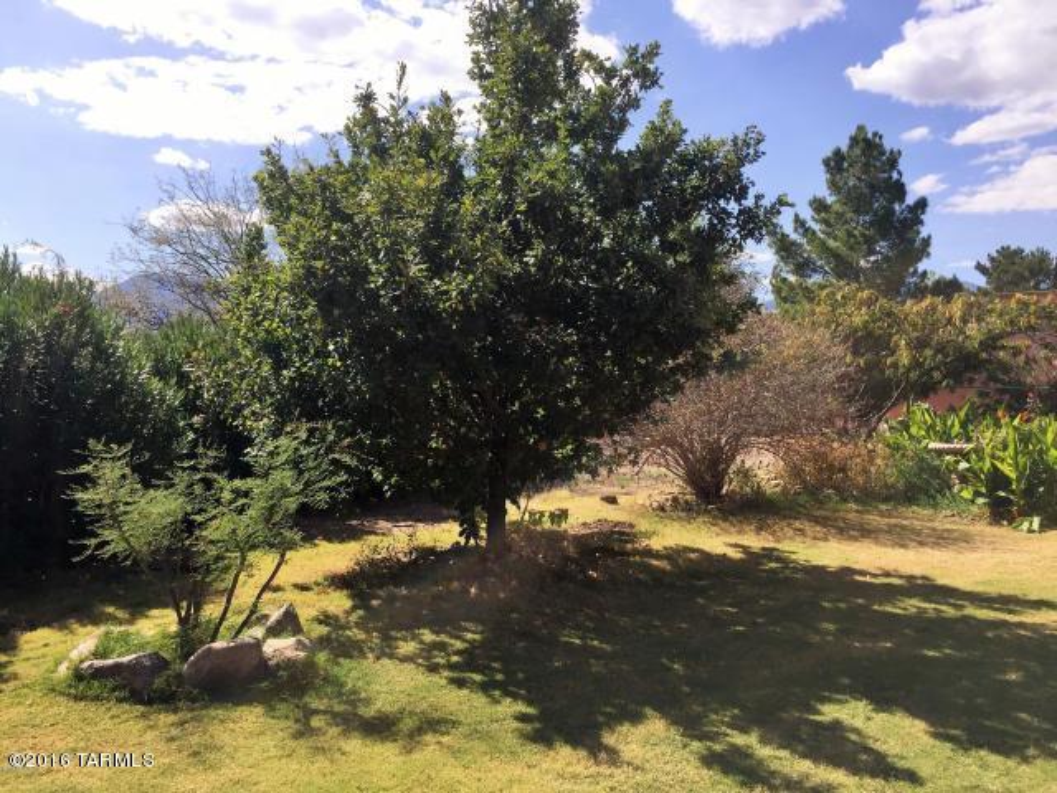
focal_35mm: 29
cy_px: 396
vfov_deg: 48.2
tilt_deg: +1.3
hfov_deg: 61.7
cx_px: 528
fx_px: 886
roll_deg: -2.2
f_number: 2.2
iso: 32
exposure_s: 1/1883
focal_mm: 4.15
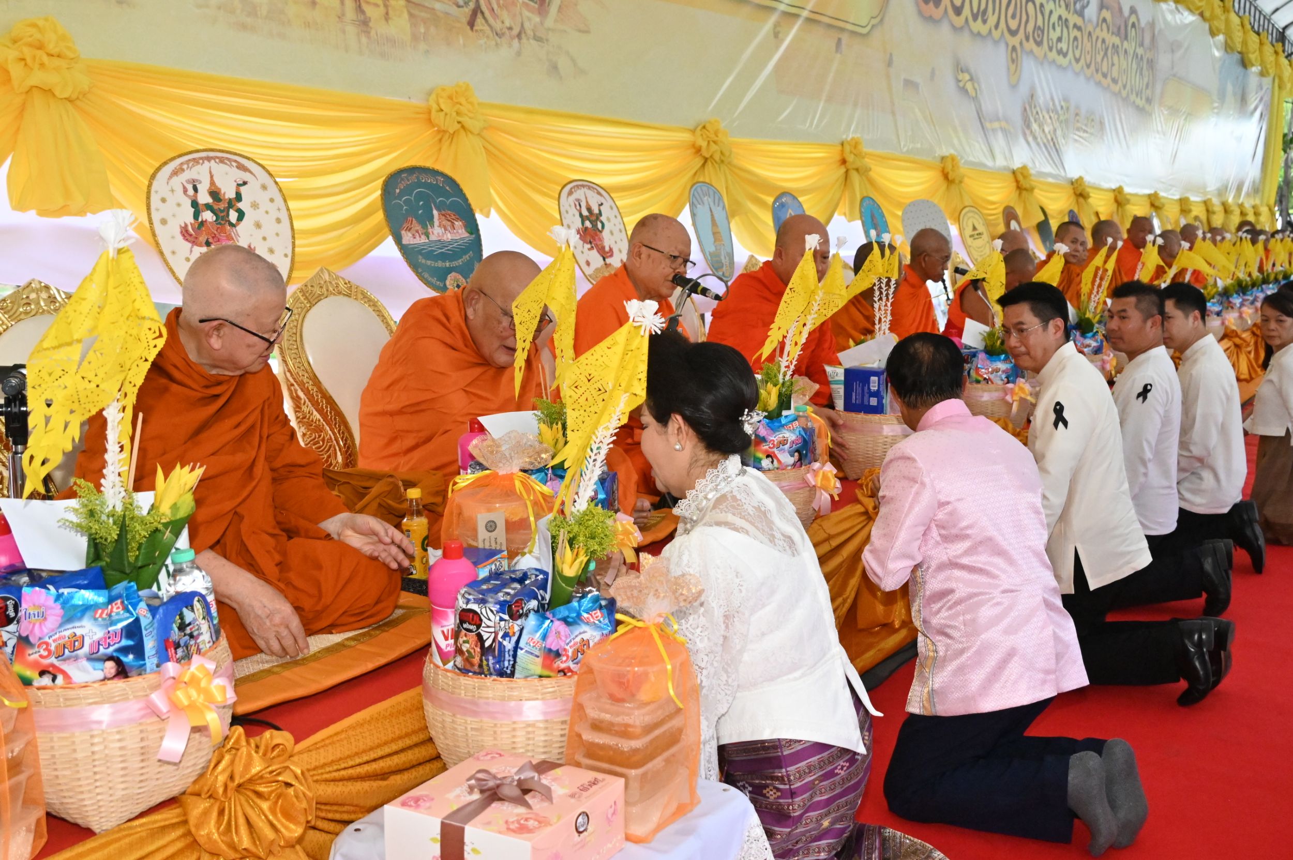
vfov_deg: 36.8
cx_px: 646
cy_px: 430
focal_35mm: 36
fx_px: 1292
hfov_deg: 53.2
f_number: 4
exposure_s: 1/4000
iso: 4000
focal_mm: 24
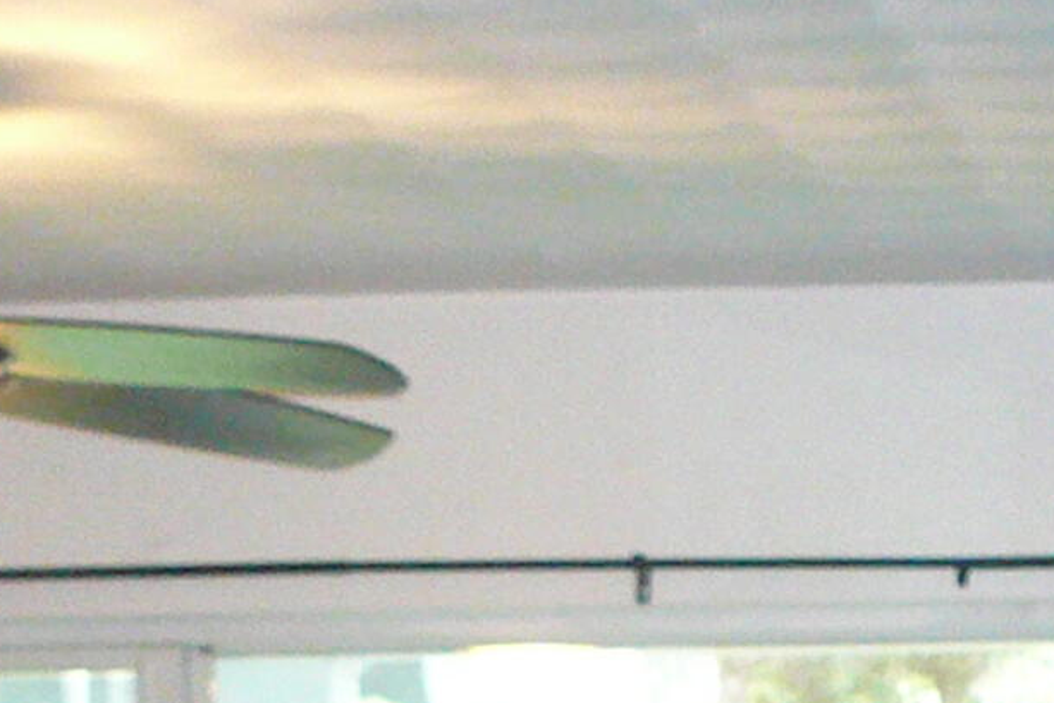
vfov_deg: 8.5
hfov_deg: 13.2
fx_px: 4451
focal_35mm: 152
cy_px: 1458
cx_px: 1185
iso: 400
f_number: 2.8
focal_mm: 5.2
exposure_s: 1/30
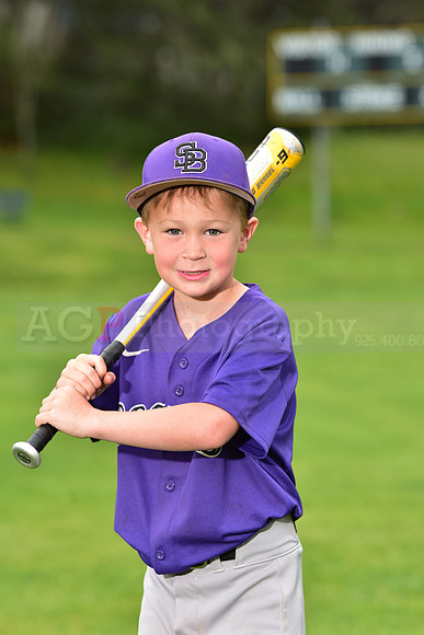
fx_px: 3090
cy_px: 318
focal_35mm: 175
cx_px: 212
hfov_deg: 7.9
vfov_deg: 11.7
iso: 400
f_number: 5.6
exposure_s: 1/250
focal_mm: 175
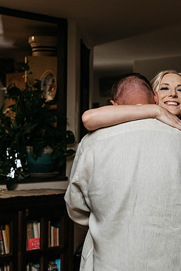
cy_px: 144
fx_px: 588
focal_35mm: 78
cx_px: 189
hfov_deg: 17.0
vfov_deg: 26.0
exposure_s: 1/400
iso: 1000
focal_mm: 46
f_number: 2.8
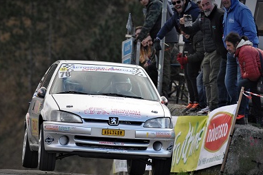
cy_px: 95
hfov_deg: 5.5
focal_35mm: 374
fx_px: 2730
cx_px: 134
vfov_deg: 3.7
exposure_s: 1/800
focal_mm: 200
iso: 400
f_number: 4.5
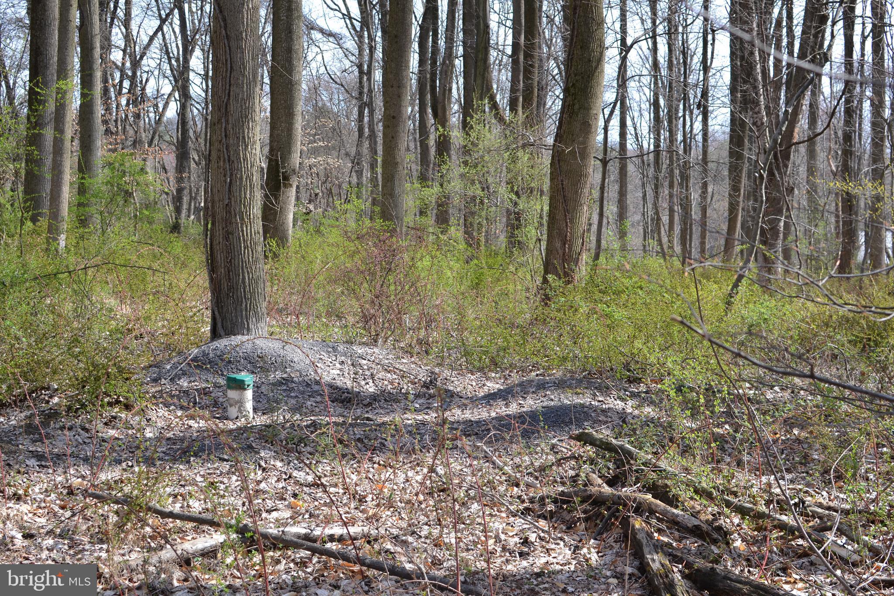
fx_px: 1304
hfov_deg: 37.9
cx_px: 447
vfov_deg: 25.7
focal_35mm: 52
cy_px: 298
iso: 100
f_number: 6.3
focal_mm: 35
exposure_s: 1/160
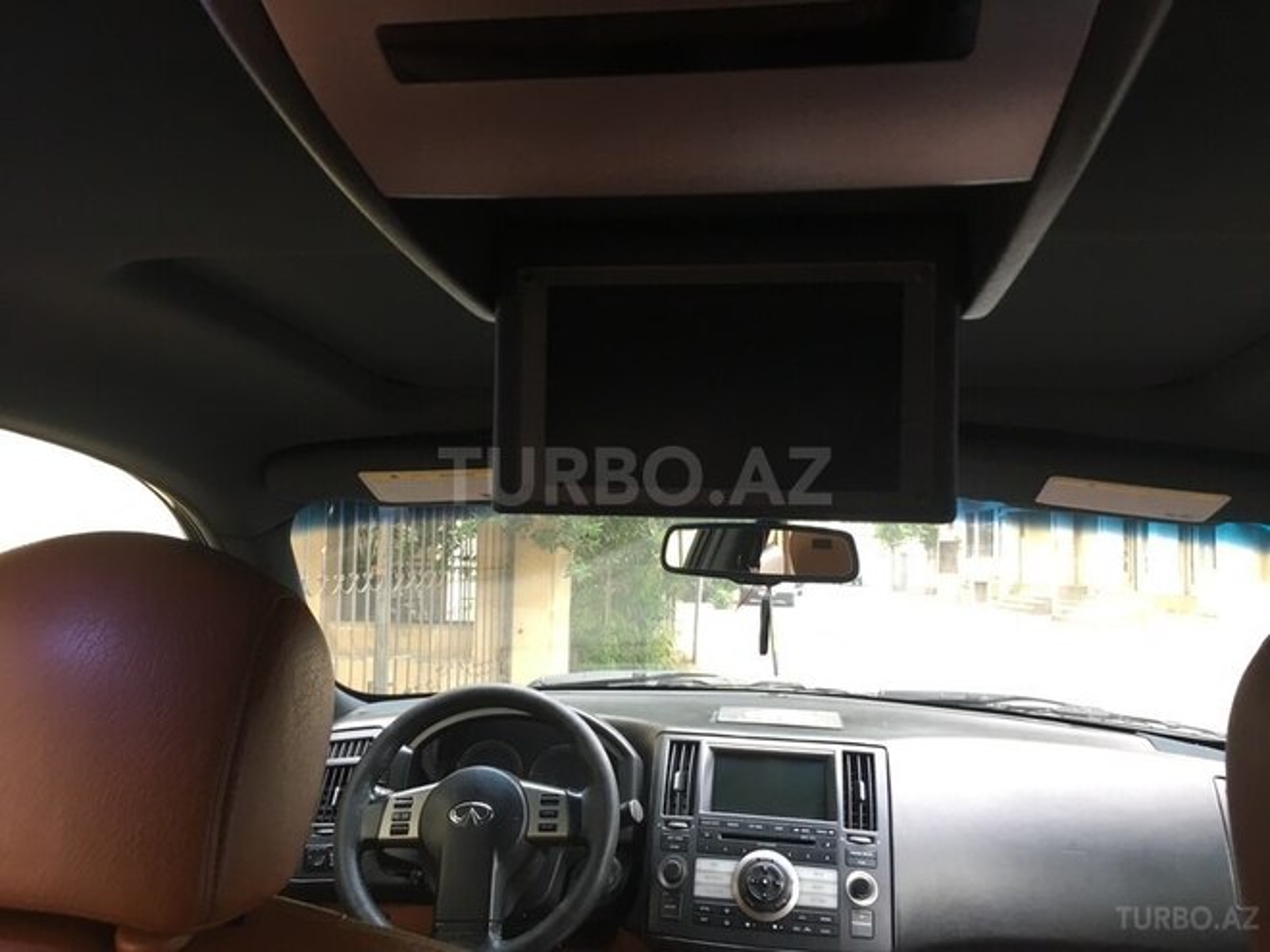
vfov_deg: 48.2
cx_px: 635
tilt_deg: +3.8
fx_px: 1064
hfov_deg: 61.7
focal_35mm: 29
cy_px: 476
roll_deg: -1.4
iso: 80
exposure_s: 1/33
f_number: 2.2
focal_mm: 4.15
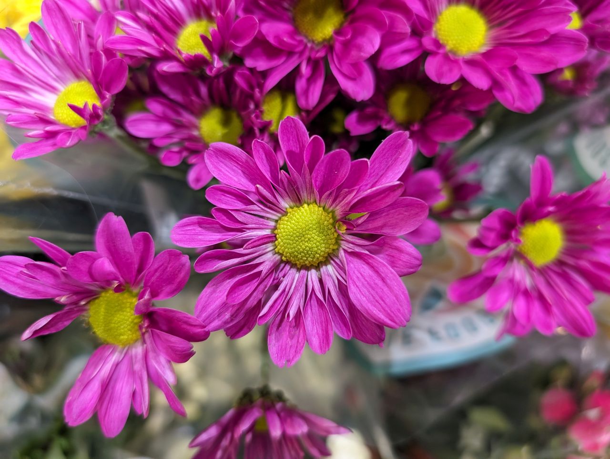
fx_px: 424
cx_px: 305
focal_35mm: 24
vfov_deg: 56.9
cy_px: 230
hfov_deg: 71.5
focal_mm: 6.9
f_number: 1.68
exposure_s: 1/120
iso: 805
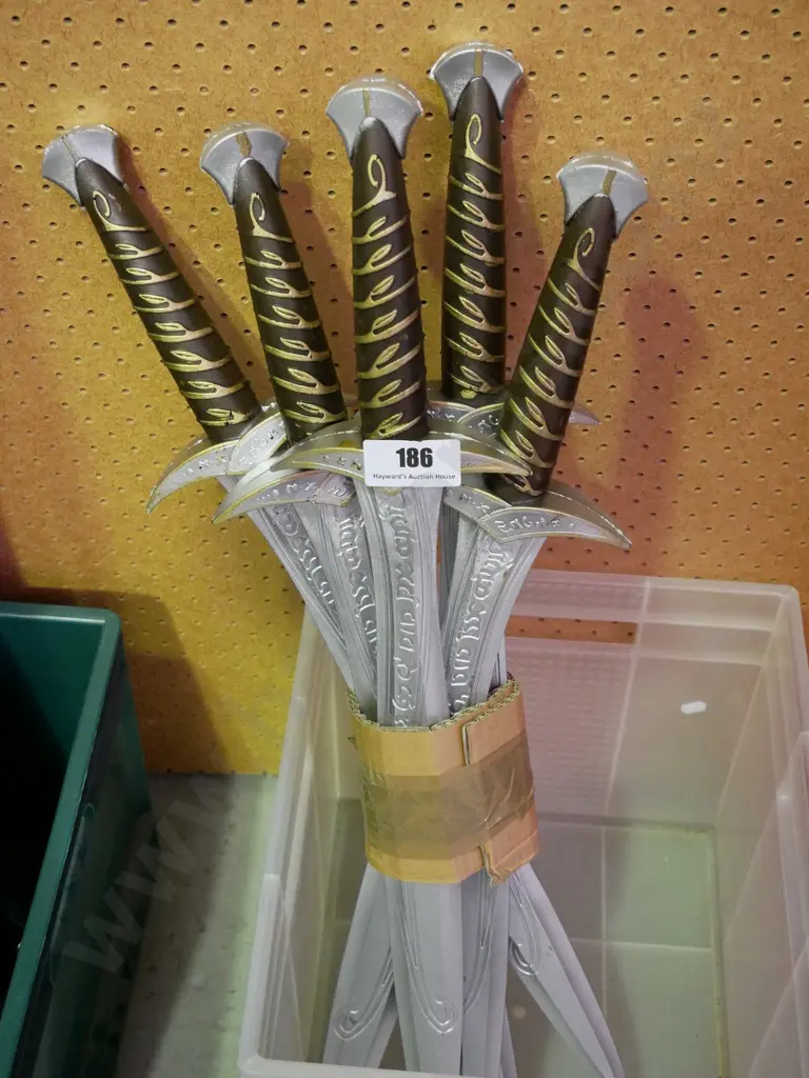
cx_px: 404
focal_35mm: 46
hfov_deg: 31.5
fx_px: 1433
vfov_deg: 41.2
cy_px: 539
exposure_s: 1/50
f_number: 4.3
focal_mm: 23
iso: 3200
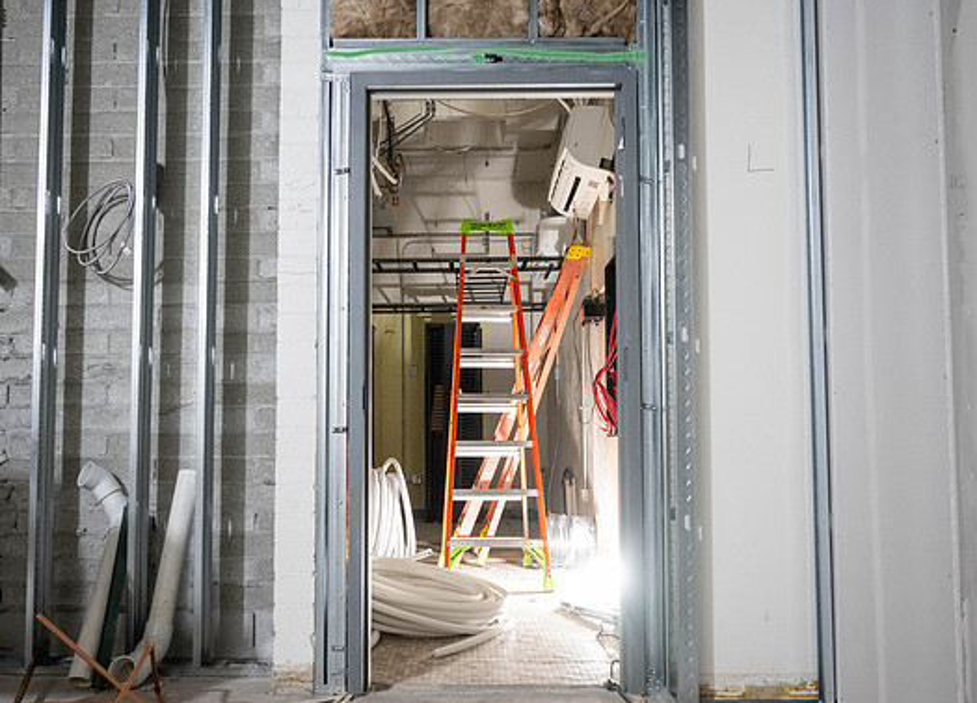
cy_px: 381
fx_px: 974
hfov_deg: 53.2
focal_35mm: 35
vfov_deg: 39.7
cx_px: 456
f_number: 4
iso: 2000
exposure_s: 1/125
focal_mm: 30
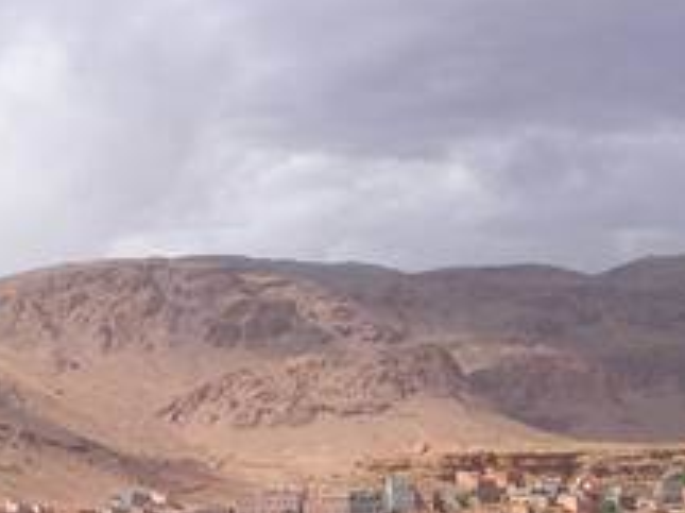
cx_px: 16
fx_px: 1681
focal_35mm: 85
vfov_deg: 16.9
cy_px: 538
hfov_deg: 22.2
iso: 50
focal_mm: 5.8
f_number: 5.6
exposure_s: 1/285
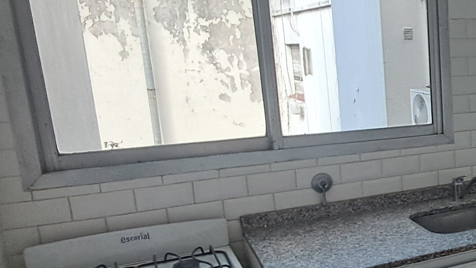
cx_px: 561
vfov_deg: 25.4
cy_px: 158
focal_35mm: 47
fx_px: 593
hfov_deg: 35.3
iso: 40
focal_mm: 1.64
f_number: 2.2
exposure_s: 1/120
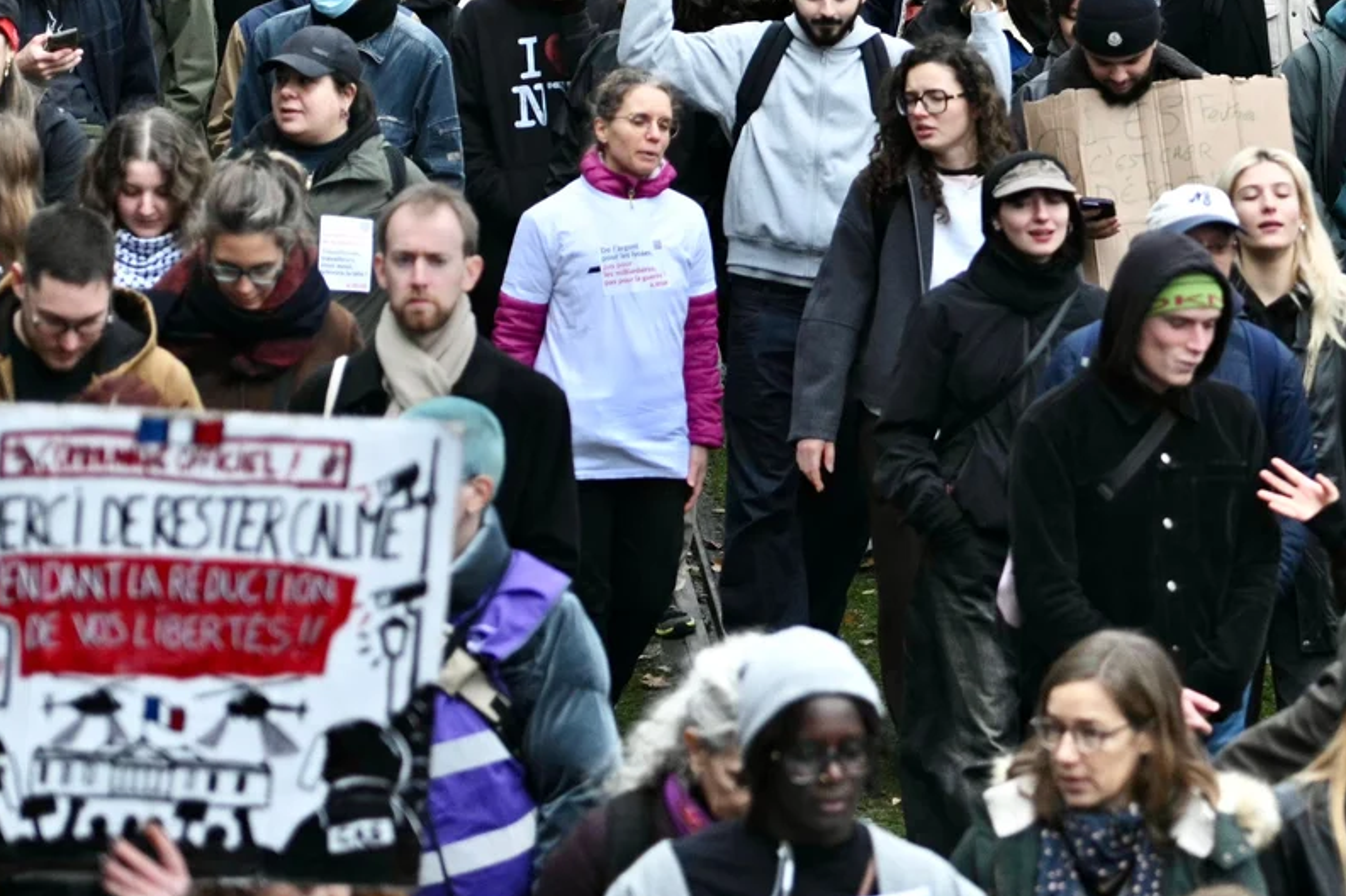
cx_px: 1453
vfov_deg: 7.1
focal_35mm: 193
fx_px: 7213
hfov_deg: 10.5
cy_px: -14
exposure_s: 1/1000
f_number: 2.8
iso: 400
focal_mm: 70
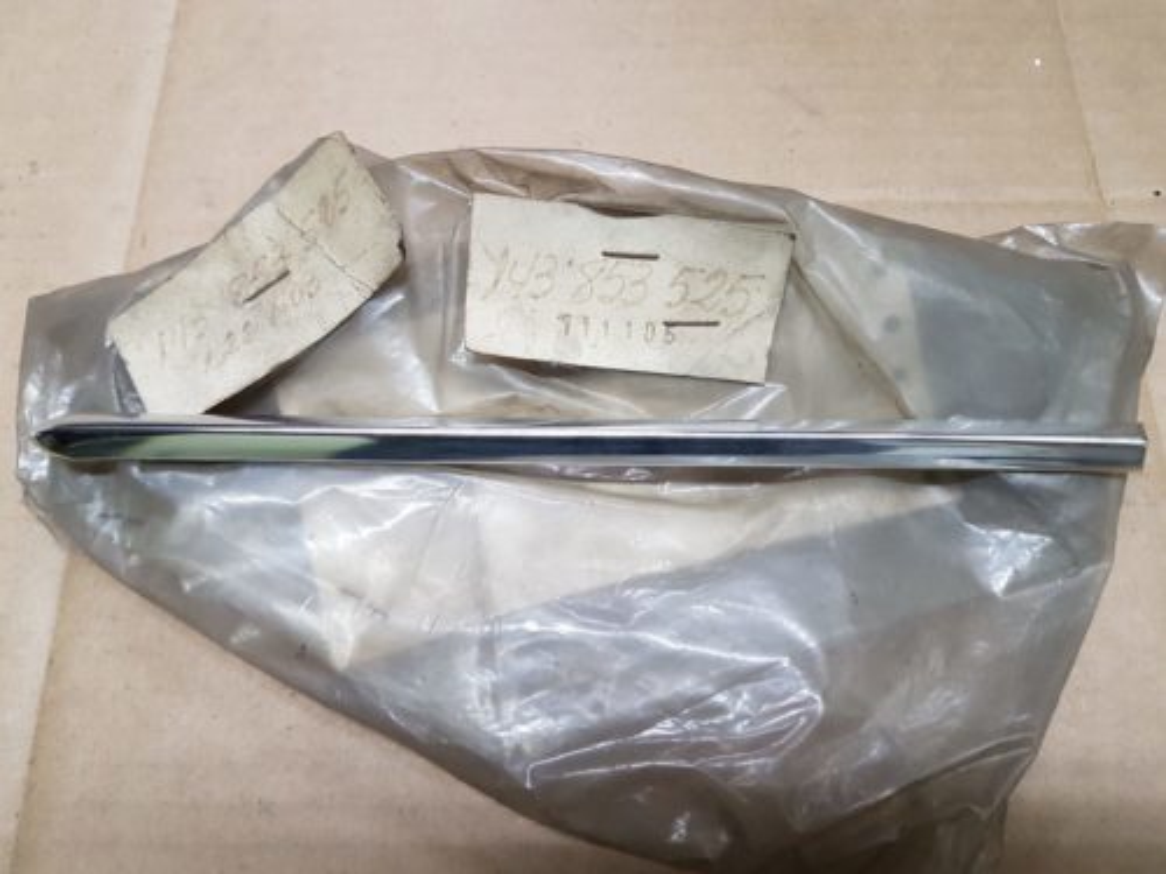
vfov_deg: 53.1
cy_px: 437
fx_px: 876
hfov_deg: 67.3
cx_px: 583
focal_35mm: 26
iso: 200
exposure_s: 1/33
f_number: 1.7
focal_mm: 4.2
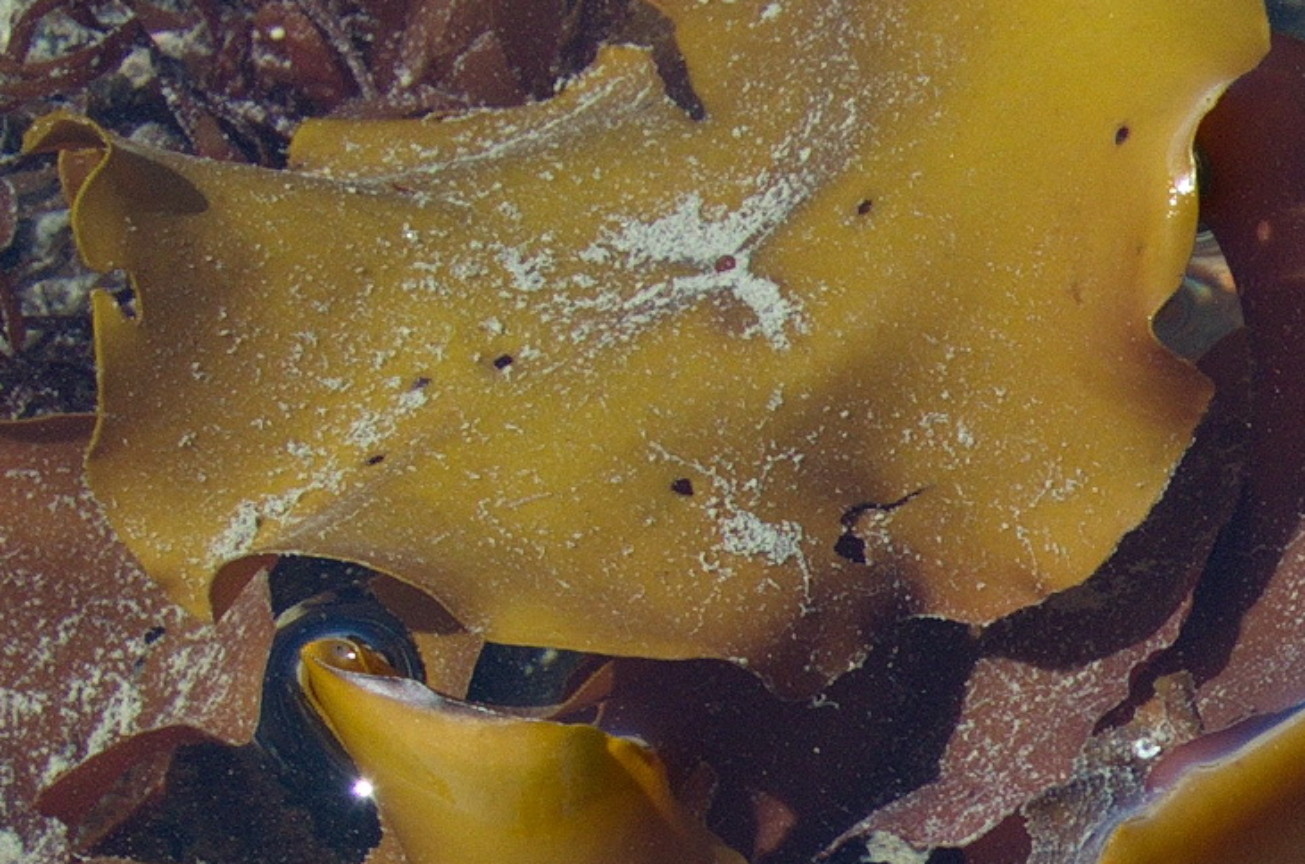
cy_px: 882
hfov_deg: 7.1
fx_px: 10236
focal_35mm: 283
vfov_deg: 4.8
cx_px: 2176
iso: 200
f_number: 5.6
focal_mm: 28
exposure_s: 1/125
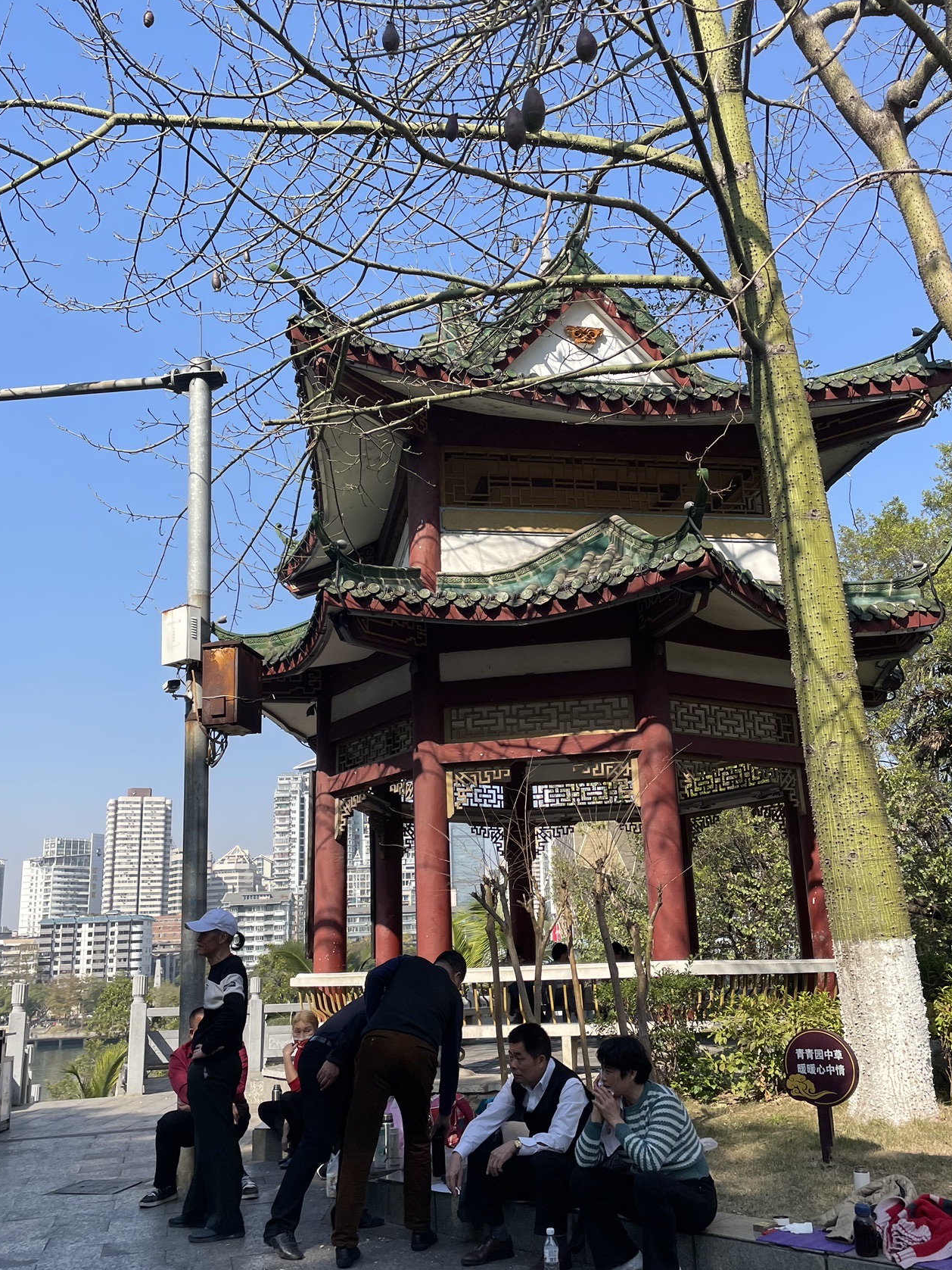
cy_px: 665
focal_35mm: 31
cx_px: 492
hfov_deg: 45.4
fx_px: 1137
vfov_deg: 58.3
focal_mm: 4.2
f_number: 1.6
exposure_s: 1/2257
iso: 32
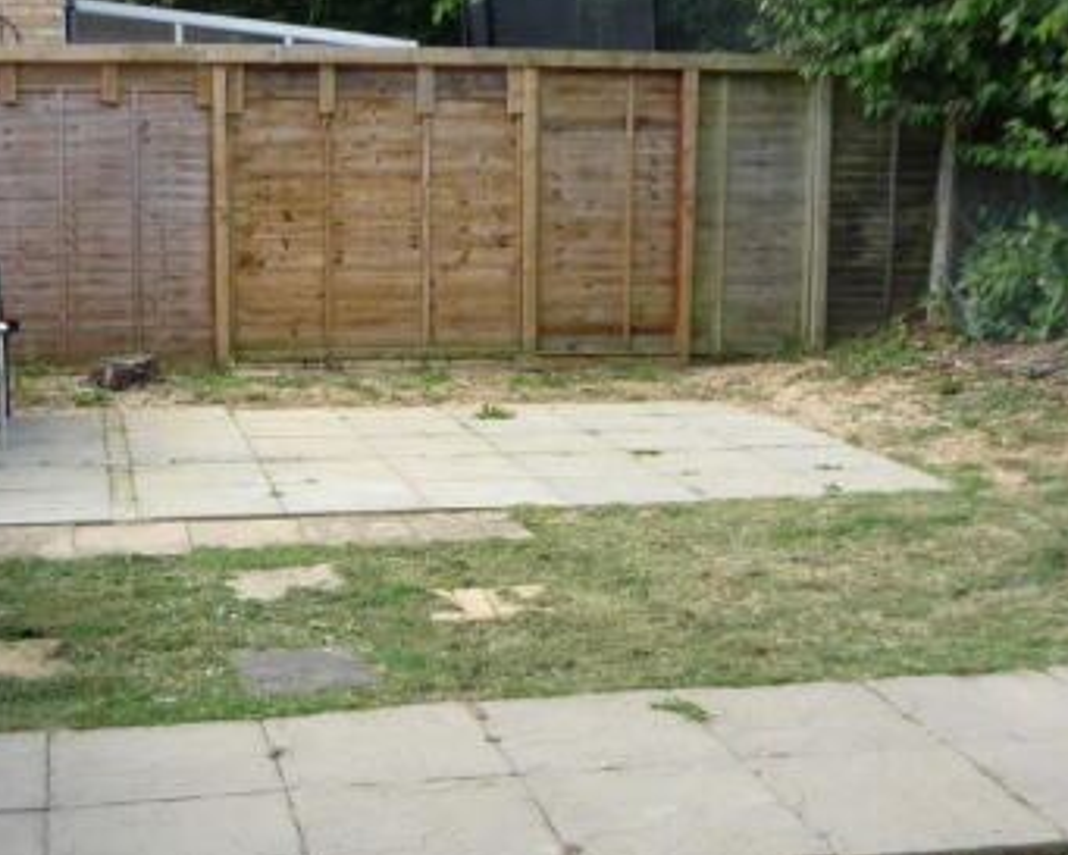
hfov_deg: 33.8
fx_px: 1739
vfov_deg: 27.6
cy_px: 509
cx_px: 337
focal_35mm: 55
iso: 100
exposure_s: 1/250
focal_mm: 5.5
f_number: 2.8
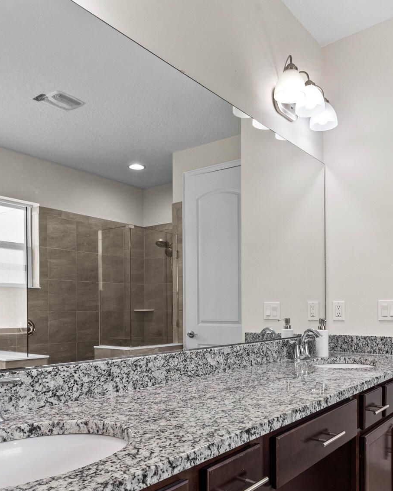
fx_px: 421
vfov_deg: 59.7
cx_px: 225
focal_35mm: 29
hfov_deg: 49.8
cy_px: 306
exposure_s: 1/15
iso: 400
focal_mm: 14
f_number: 8
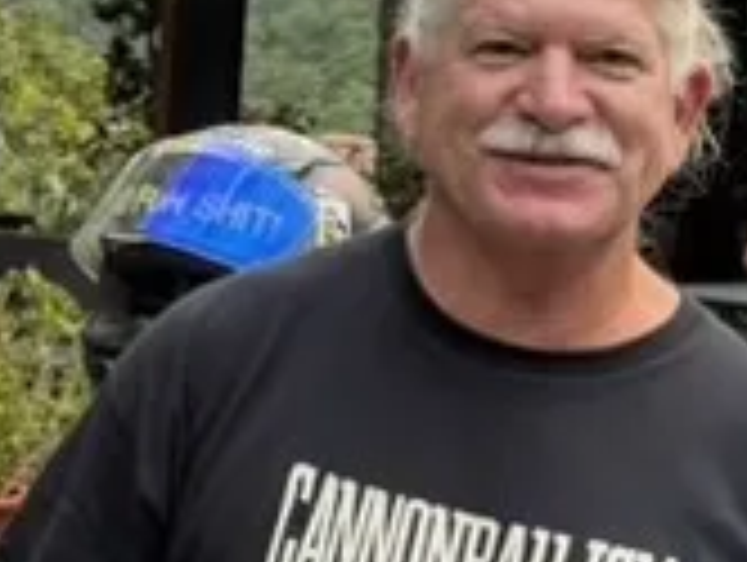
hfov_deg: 13.1
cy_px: 58
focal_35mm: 148
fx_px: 3198
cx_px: -81
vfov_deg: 10.0
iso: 100
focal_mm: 6.76
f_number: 1.78
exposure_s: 1/735
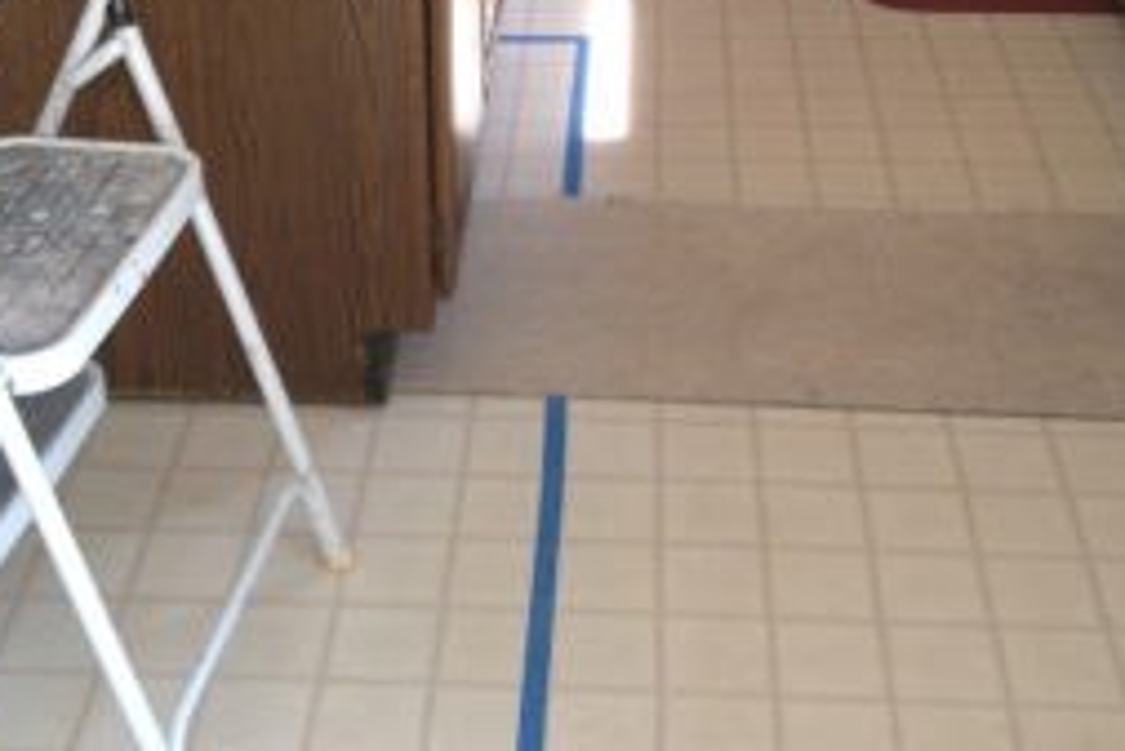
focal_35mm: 72
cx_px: 487
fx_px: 2251
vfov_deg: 18.3
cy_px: -58
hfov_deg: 28.0
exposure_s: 1/60
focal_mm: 4.28
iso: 50
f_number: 2.4
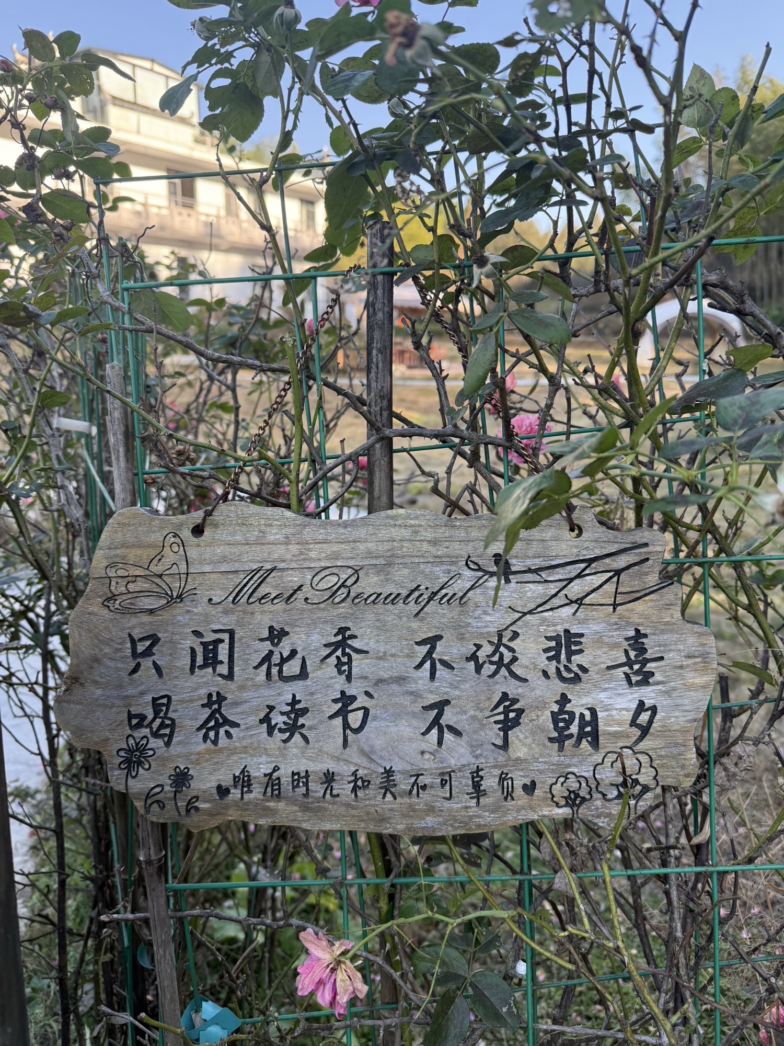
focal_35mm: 24
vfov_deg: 71.6
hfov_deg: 56.8
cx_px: 392
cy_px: 523
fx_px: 725
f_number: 1.78
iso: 100
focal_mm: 6.76
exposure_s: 1/494
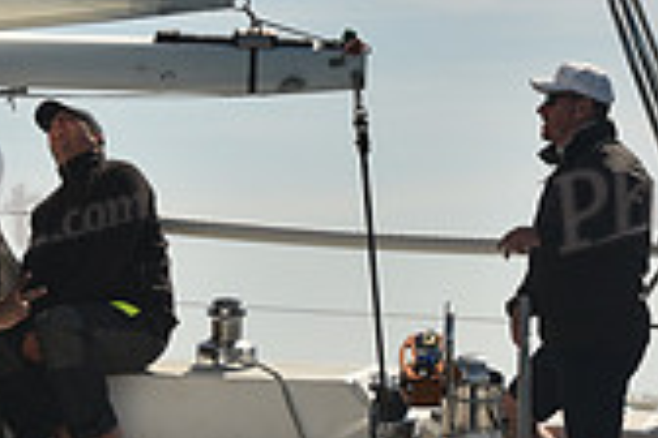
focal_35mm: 241
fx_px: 4405
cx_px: 352
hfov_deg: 8.5
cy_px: 409
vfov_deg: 5.7
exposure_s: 1/640
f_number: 8
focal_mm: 70
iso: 250
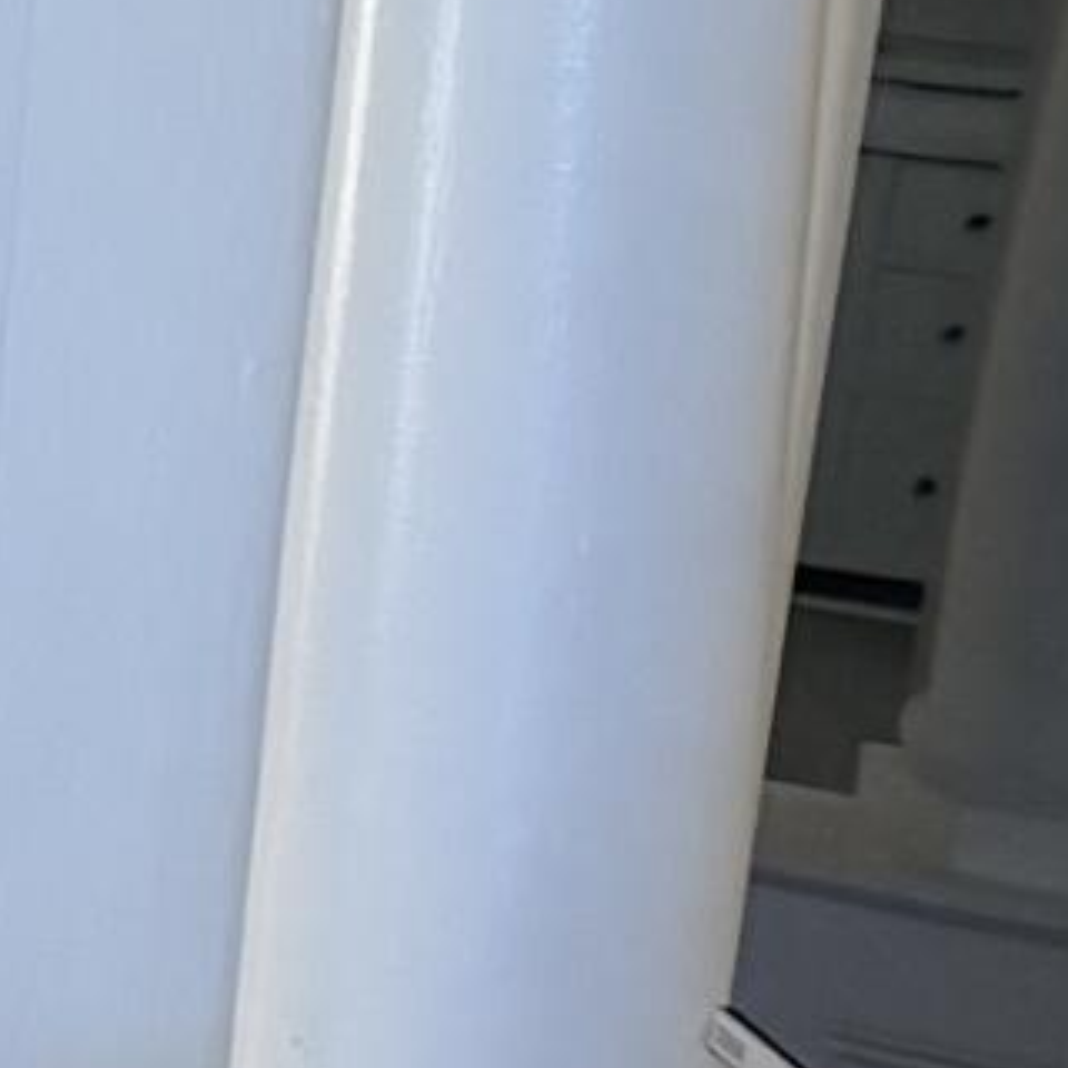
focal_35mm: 199
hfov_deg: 6.8
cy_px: 390
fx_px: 6946
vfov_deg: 8.8
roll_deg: -2.1
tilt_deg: -7.3
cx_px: -3287
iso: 200
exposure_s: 1/154
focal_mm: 6.76
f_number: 1.78
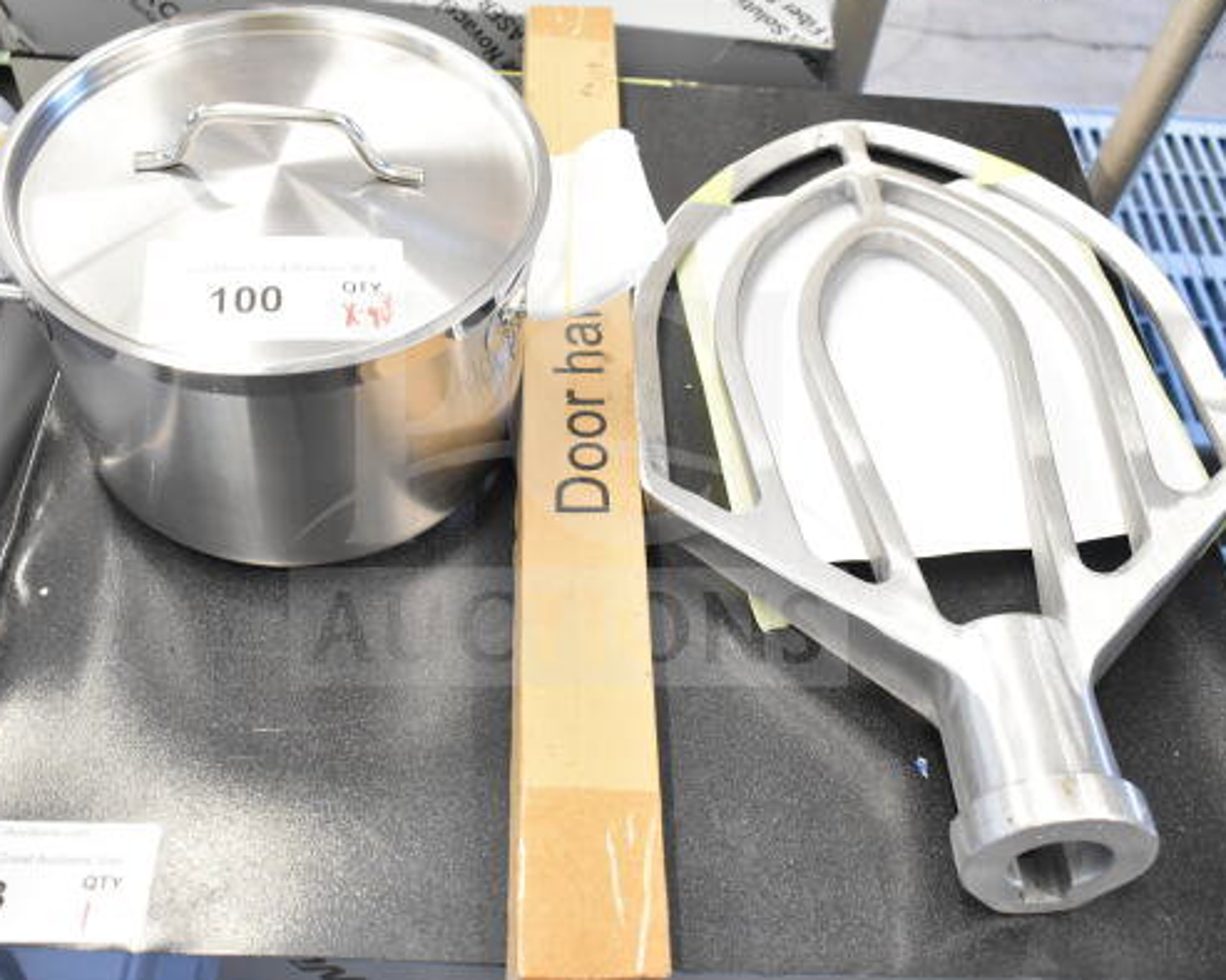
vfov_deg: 40.5
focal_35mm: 37
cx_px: 567
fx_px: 1327
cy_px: 489
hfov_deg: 49.6
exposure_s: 1/60
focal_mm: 21
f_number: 4
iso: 1600
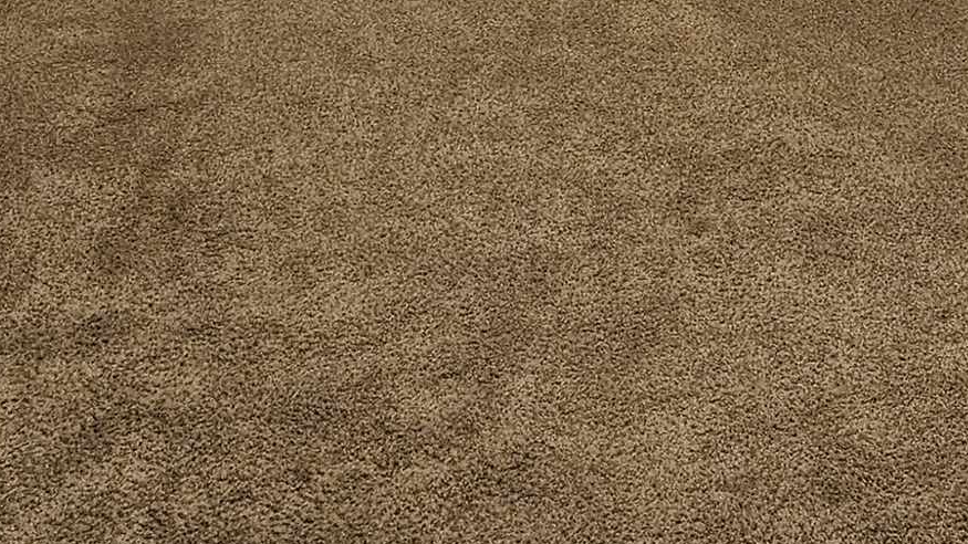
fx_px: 2259
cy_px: -362
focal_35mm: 88
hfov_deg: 23.6
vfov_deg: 12.8
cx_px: 855
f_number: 1.8
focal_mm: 5.4
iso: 640
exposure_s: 1/120
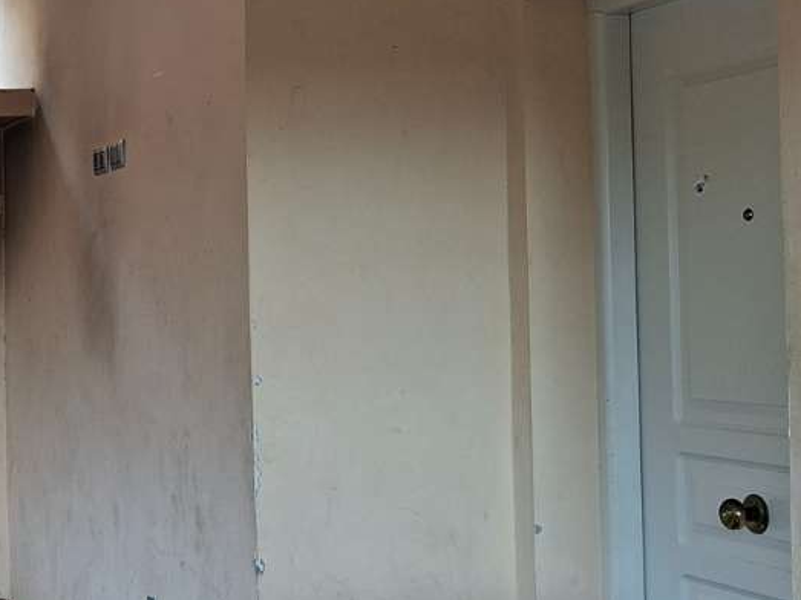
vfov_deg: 22.2
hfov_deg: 25.2
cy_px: 281
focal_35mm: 66
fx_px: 1527
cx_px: -254
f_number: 1.8
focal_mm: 5.54
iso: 50
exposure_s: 1/147
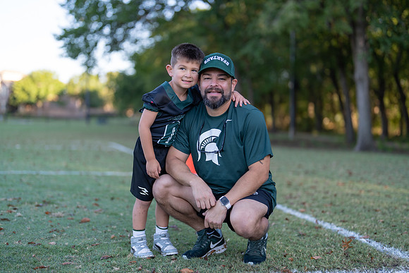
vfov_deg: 27.0
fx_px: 568
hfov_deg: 39.6
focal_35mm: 50
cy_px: 136
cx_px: 204
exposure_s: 1/800
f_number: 1.2
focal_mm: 50
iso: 100
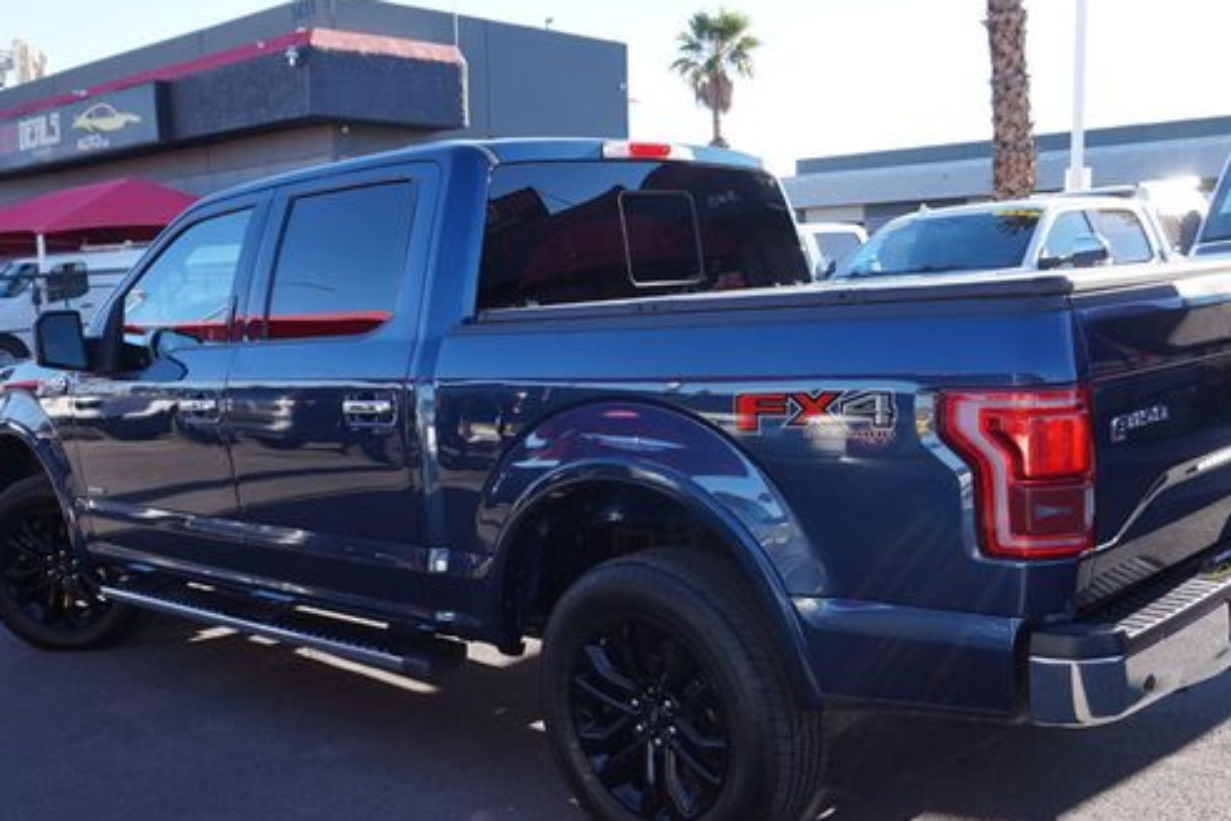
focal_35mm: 39
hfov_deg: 49.5
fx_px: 1333
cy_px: 483
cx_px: 676
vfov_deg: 34.1
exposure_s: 1/80
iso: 100
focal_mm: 20
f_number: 6.3
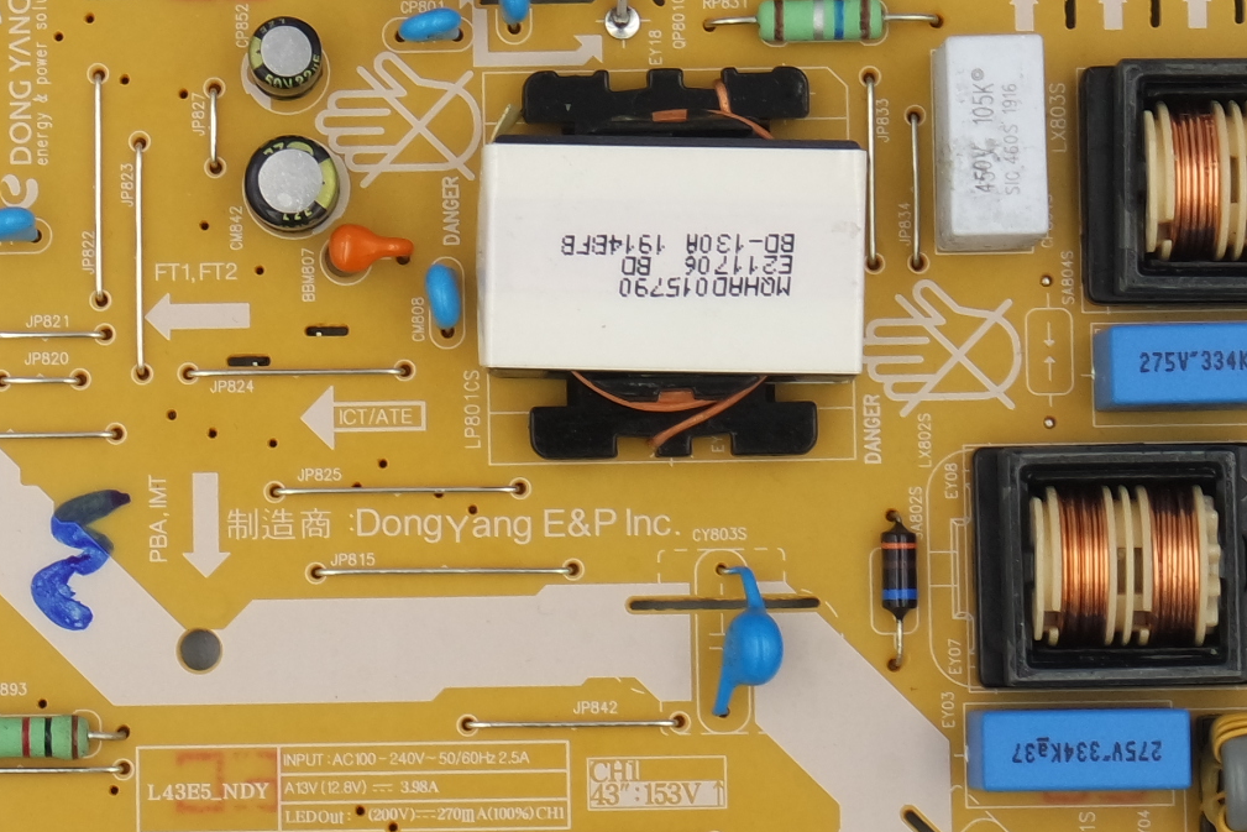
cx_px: 416
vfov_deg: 7.9
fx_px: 6028
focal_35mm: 174
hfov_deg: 11.8
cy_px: 235
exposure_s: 1/125
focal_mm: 22
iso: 200
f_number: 5
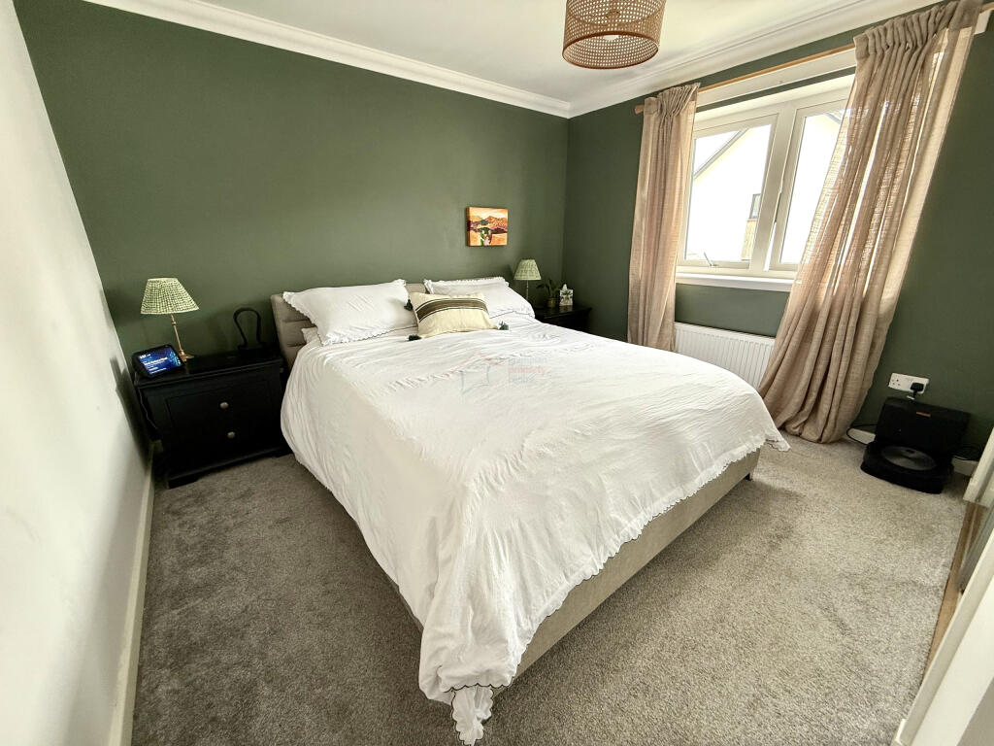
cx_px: 497
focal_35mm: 14
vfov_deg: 85.7
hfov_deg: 102.1
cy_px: 373
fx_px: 402
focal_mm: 2.22
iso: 100
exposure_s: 1/99
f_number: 2.2
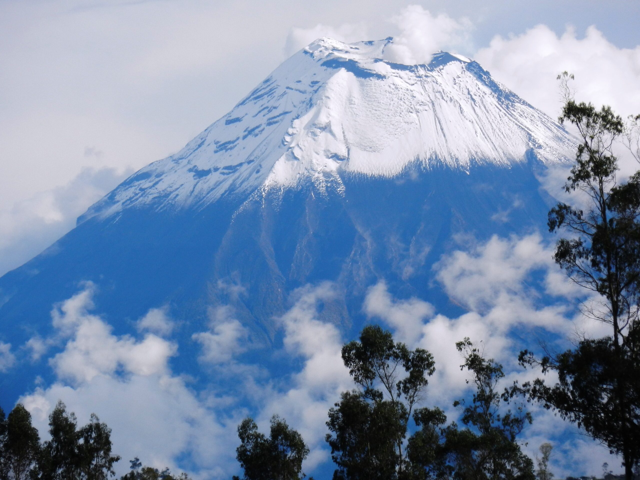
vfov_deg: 2.8
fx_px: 9947
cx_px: 320
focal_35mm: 538
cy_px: 240
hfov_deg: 3.7
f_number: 5.7
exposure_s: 1/1000
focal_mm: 95.6
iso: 160
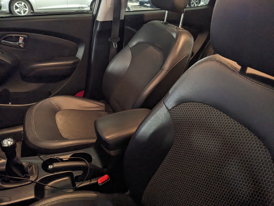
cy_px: 103
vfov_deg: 51.4
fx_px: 214
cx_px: 137
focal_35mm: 27
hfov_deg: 65.3
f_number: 1.73
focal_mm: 4.38
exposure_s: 1/16.7
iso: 2050
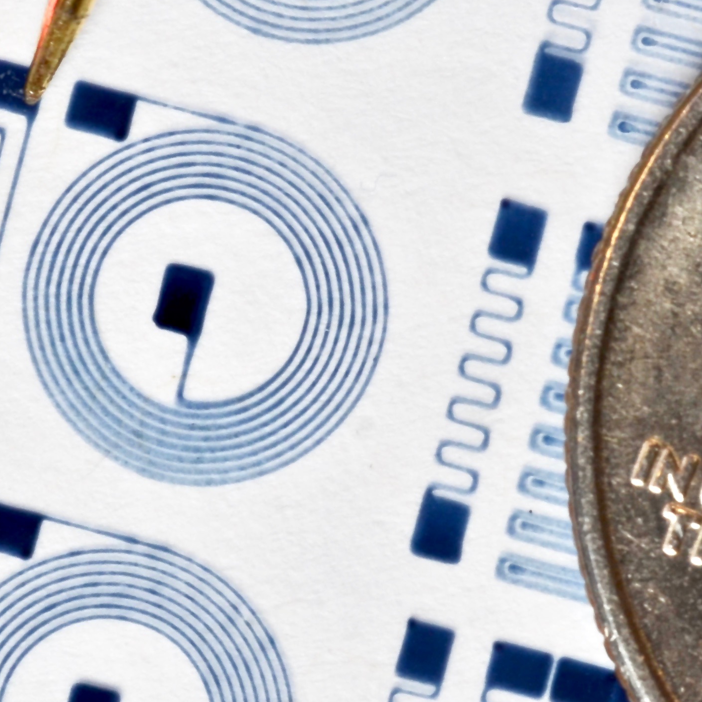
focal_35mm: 266
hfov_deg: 6.6
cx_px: 541
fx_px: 6103
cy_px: 247
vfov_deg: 6.6
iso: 640
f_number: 18
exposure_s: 1/80
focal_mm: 60
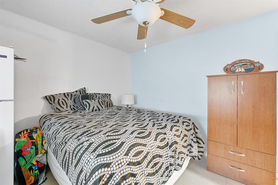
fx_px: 116
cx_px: 139
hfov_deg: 100.4
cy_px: 92
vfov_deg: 77.3
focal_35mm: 15
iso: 800
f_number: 6.3
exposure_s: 1/2.5
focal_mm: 10
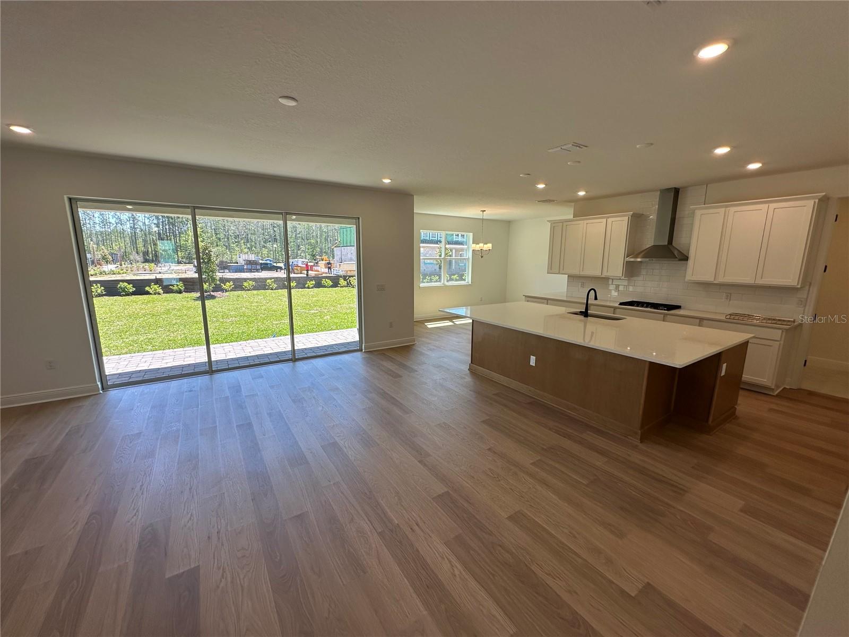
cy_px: 318
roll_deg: -0.6
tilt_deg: -10.3
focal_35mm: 14
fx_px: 343
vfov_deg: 85.7
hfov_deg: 102.1
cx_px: 424
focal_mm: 2.22
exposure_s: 1/191
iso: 40
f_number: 2.2
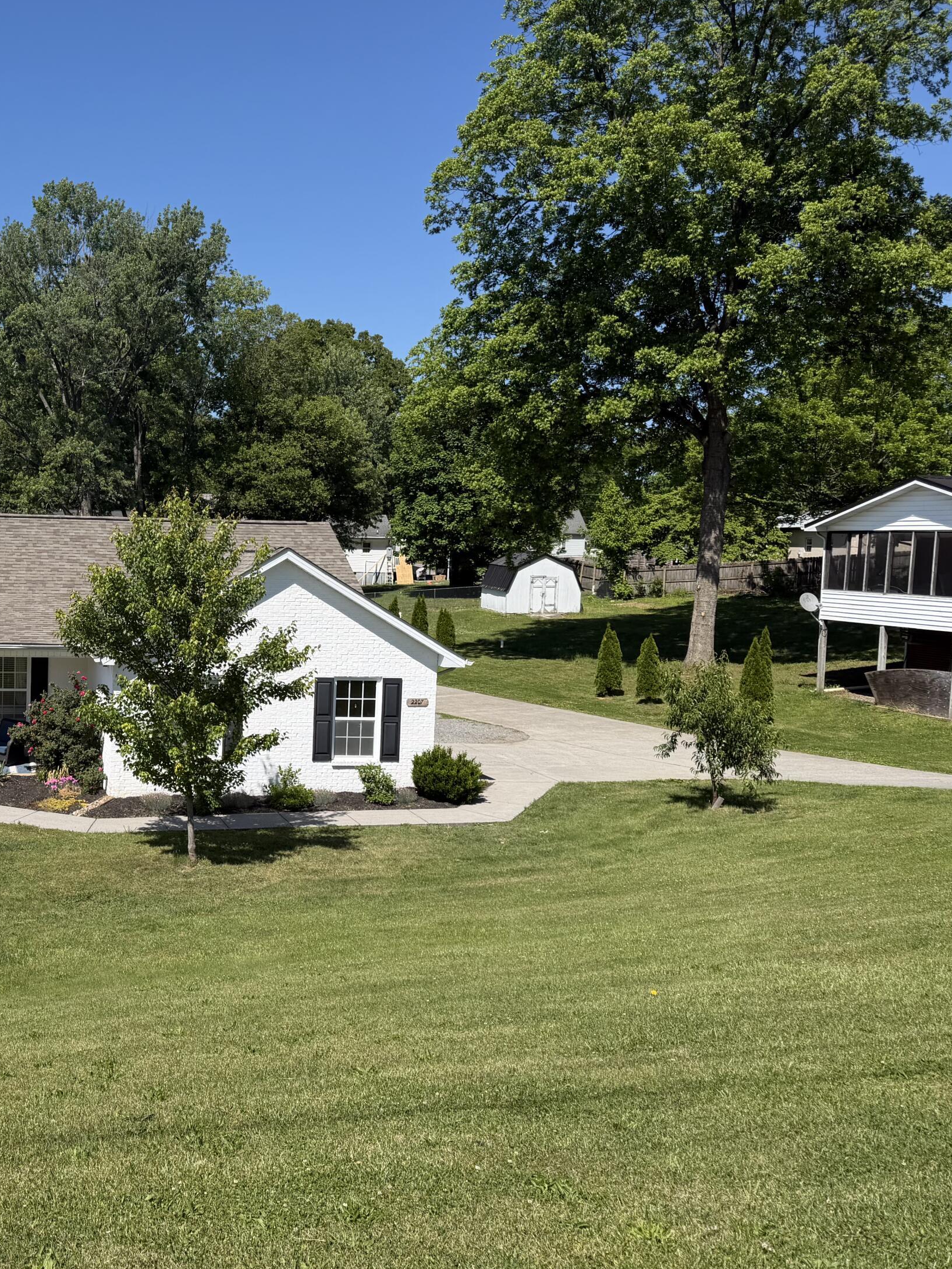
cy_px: 643
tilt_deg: -4.8
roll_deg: -1.2
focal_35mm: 33
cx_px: 129
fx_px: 1210
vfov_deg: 55.4
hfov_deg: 40.3
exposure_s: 1/4975
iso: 80
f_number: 1.78
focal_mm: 6.76
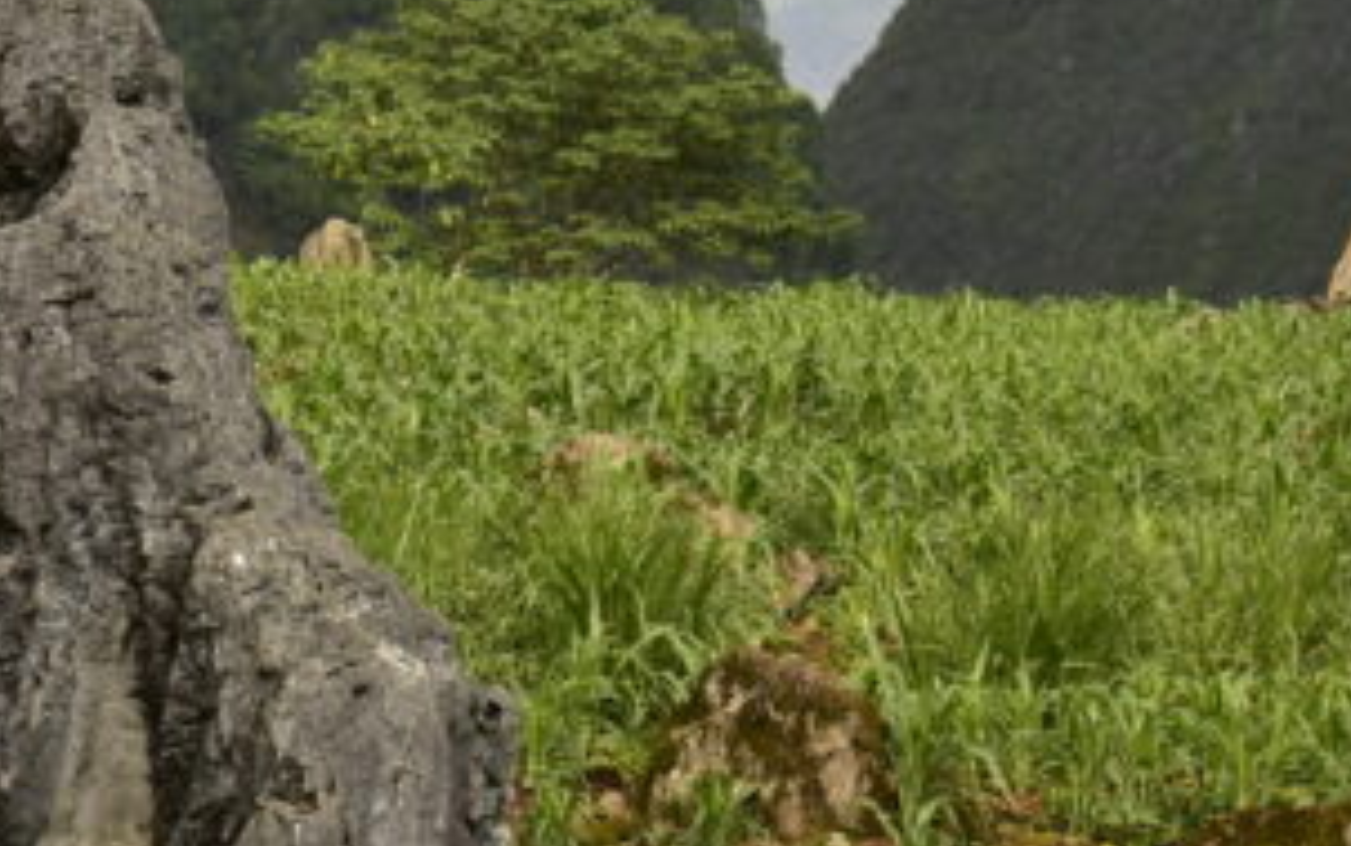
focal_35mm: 173
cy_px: 311
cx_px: -318
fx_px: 6372
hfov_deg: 11.8
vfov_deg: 7.6
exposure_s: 1/1000
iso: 800
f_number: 6.3
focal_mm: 50
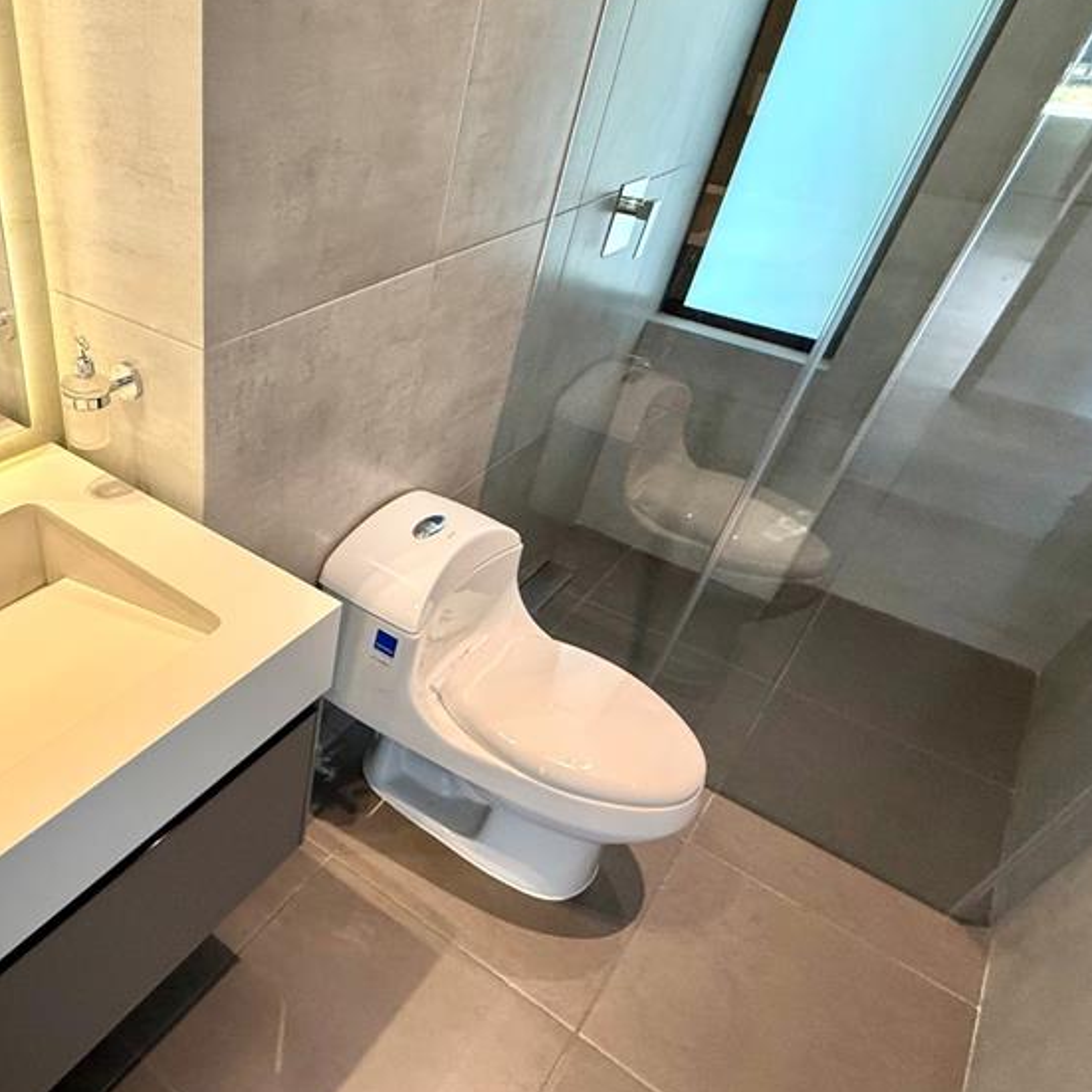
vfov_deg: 66.8
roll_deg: -2.8
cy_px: 640
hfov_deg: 62.7
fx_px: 821
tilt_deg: -40.1
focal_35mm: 23
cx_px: 252
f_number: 2.2
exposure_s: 1/120
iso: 160
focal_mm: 2.22
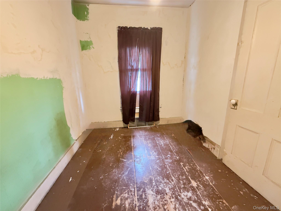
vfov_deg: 85.7
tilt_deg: -12.9
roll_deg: +0.7
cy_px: 106
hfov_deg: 102.1
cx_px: 140
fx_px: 114
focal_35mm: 14
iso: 1600
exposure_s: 1/30
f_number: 2.2
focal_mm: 2.22
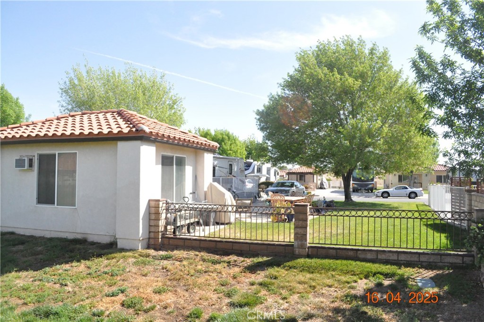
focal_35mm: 27
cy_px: 161
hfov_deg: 67.4
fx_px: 363
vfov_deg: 47.8
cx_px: 242
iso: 3200
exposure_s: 1/4000
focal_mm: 18
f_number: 7.1
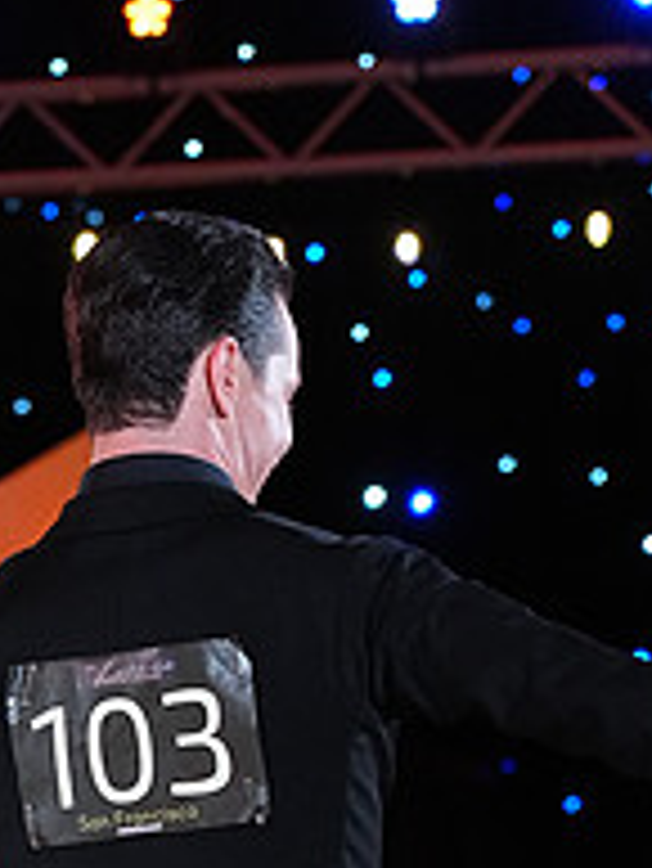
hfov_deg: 4.9
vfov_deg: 6.5
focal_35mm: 303
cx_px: -43
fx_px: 7601
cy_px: 1142
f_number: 5
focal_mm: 105
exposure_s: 1/400
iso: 5000
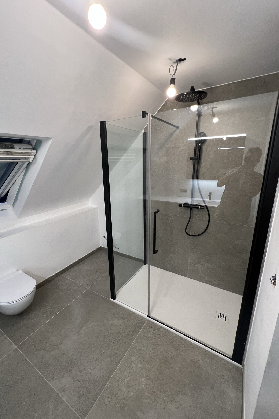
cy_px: 209
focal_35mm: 14
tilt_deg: -15.0
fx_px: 163
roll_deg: +1.9
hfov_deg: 81.1
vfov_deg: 104.3
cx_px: 130
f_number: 1.8
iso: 125
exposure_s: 1/50
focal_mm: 1.57
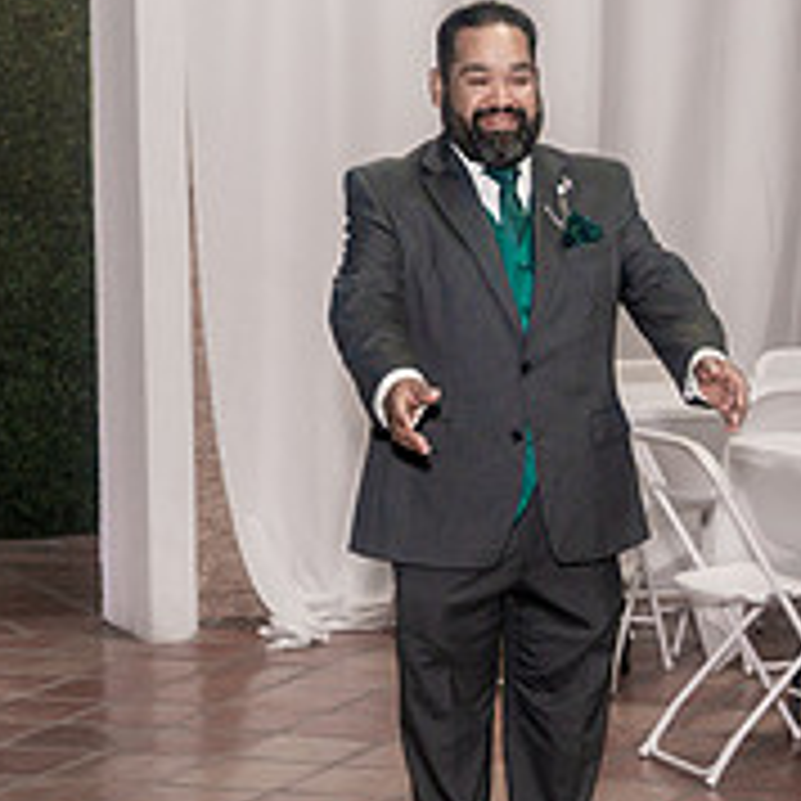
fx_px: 2906
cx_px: 846
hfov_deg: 15.3
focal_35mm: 111
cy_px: 475
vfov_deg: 15.7
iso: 2000
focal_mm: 40
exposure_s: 1/250
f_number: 4
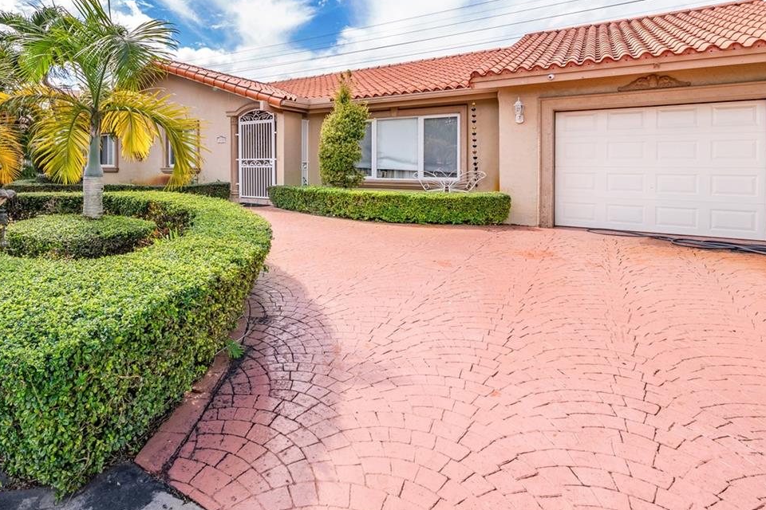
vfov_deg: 60.2
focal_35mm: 20
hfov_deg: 81.8
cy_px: 162
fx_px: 426
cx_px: 272
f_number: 11
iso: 50
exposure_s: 1/50
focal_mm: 12
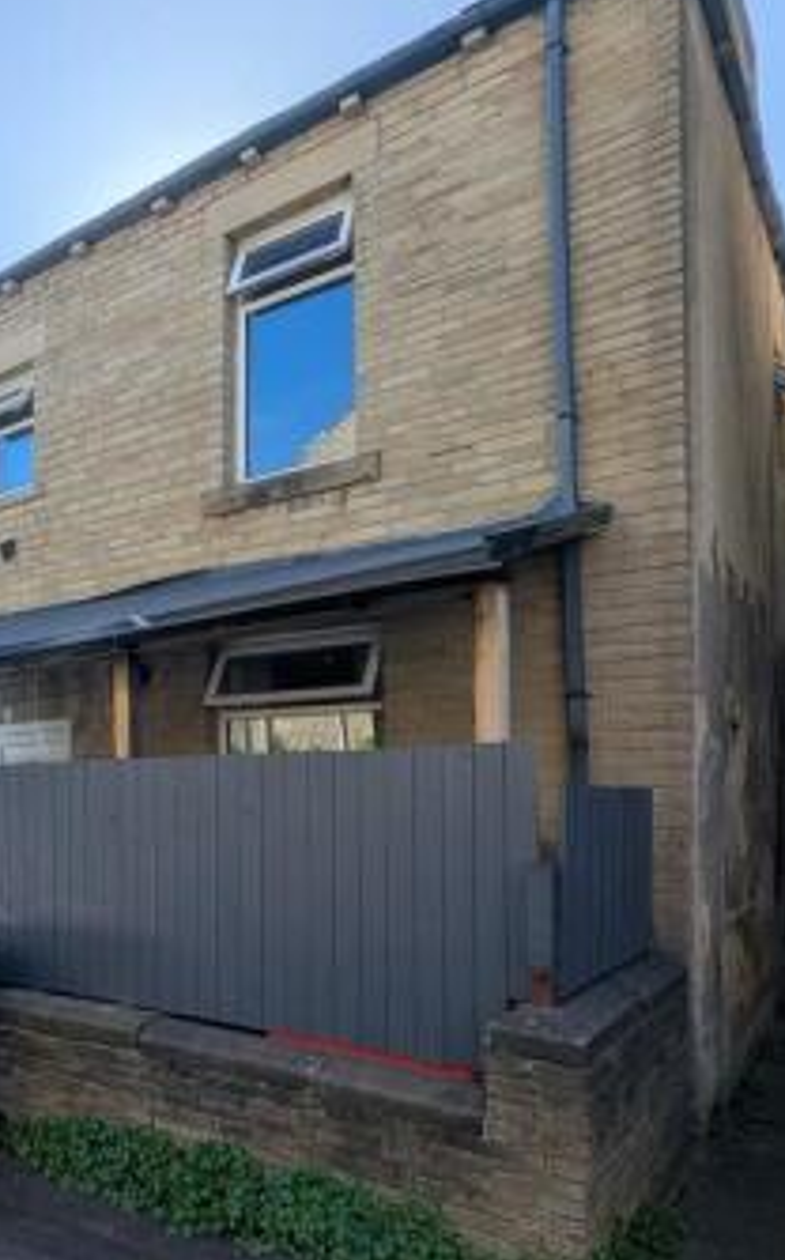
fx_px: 824
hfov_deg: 47.1
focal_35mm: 24
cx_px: 117
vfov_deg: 73.9
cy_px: 764
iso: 36
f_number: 2.2
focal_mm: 1.95
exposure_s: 1/1634
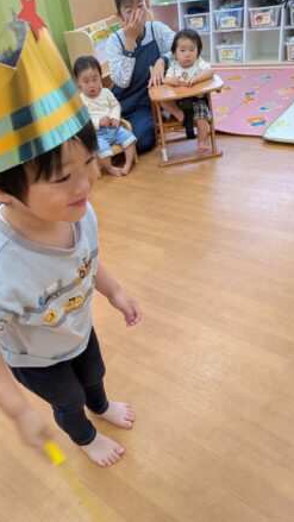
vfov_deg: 69.9
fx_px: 374
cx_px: 119
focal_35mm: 27
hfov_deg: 42.7
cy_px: 262
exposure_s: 1/120
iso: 148
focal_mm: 4.53
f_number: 1.7
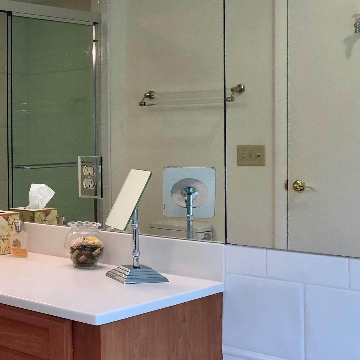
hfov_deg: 25.5
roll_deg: +0.0
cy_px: 148
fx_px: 729
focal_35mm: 62
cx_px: -45
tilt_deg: -2.0
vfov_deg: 27.7
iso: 40
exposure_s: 1/30
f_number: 1.8
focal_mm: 3.99
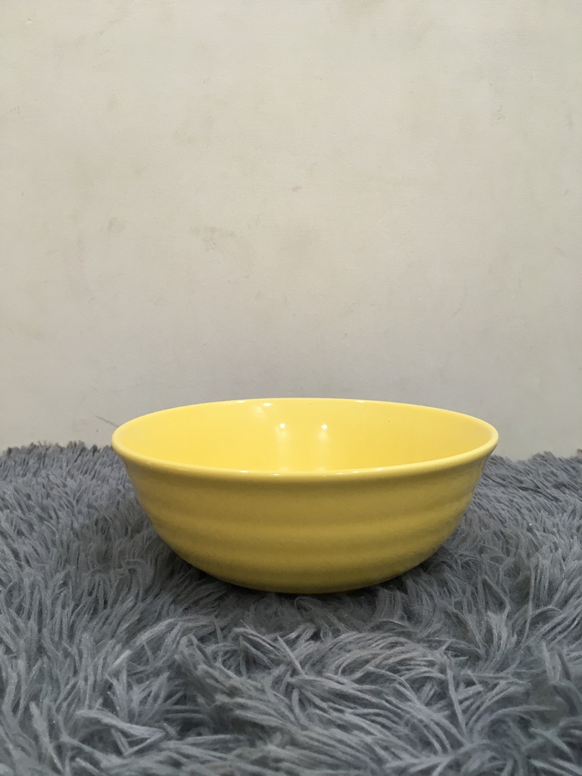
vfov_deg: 61.7
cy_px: 388
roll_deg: +0.1
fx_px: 650
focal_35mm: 29
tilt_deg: -9.2
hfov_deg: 48.2
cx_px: 291
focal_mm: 4.15
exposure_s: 1/33
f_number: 2.2
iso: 80
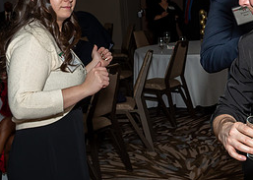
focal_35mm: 83
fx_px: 596
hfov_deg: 22.9
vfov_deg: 17.1
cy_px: 54
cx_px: 260
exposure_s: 1/250
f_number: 6.3
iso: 400
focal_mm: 20
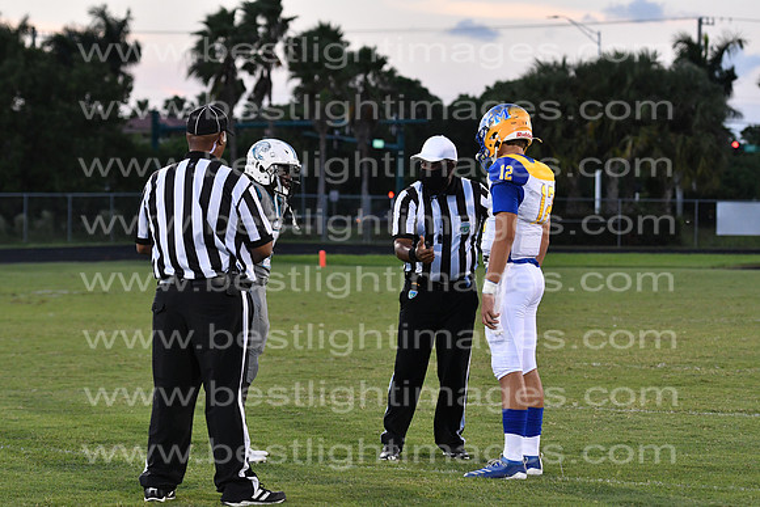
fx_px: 2724
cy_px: 254
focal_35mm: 129
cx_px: 380
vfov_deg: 10.6
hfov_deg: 15.9
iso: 1600
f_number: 4
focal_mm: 86
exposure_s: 1/800
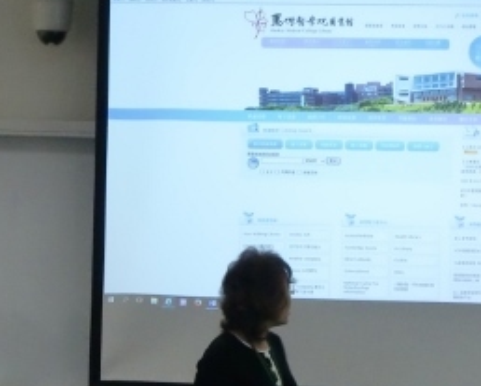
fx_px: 3207
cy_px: 323
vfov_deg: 6.9
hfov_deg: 8.6
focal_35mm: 225
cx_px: 246
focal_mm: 16.5
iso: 400
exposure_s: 1/60
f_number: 5.2
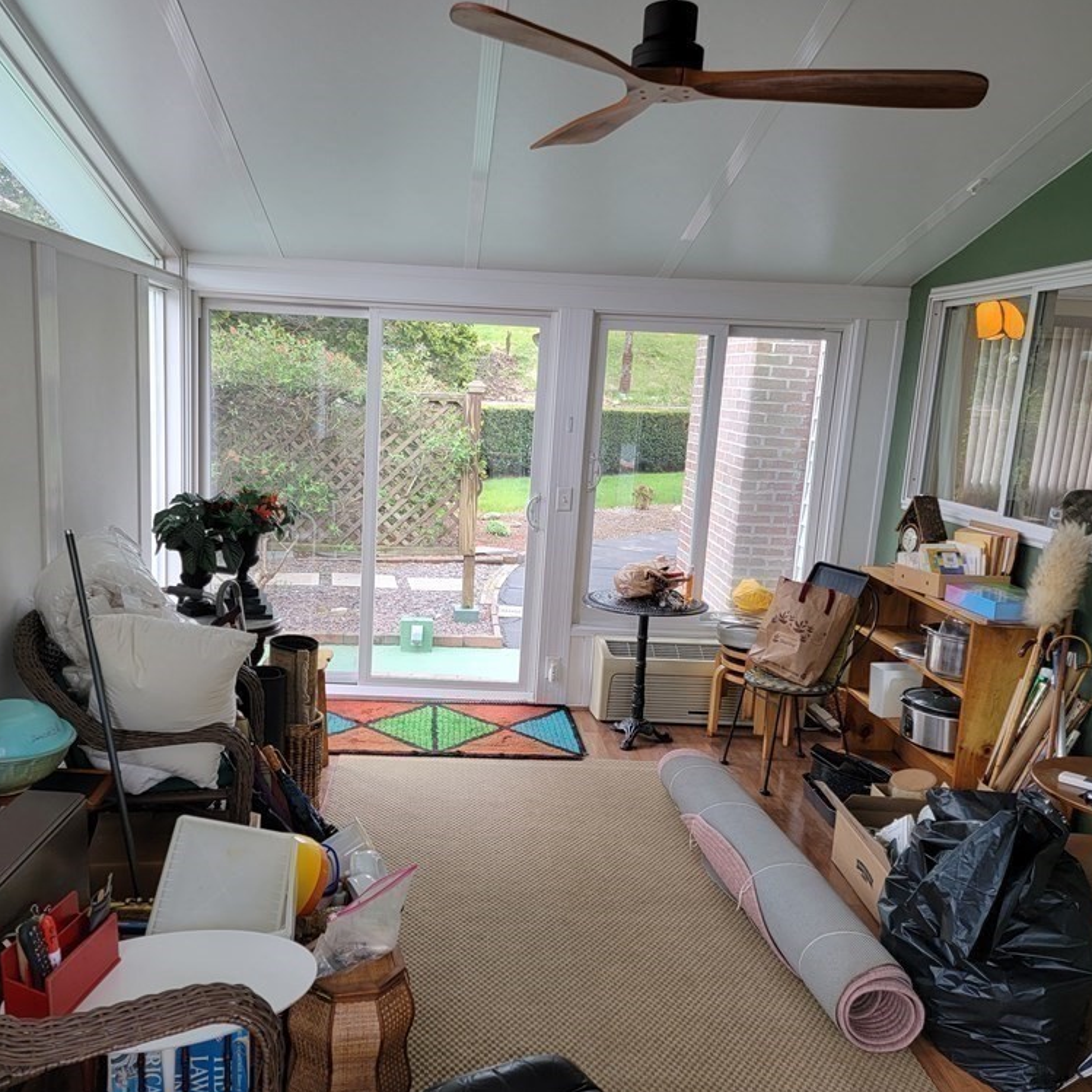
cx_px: 477
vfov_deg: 55.6
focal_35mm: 29
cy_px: 551
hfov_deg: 55.5
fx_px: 1035
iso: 100
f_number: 1.8
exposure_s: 1/119
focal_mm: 6.7
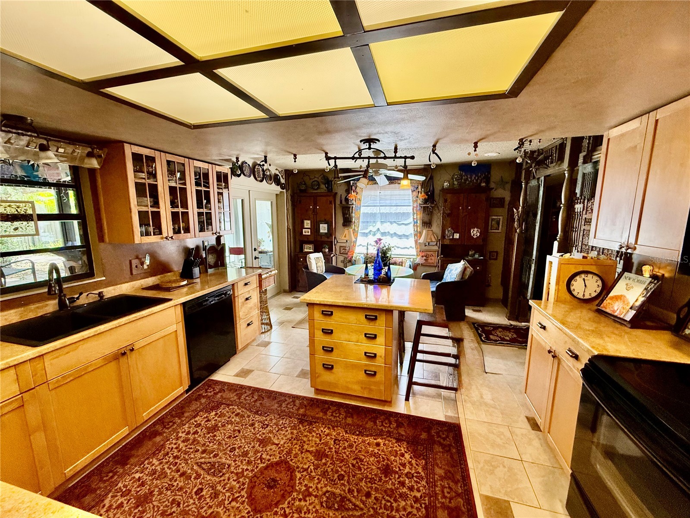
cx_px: 345
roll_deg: +0.0
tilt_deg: -8.4
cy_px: 259
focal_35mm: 14
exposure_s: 1/120
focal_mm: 2.22
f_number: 2.2
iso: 320
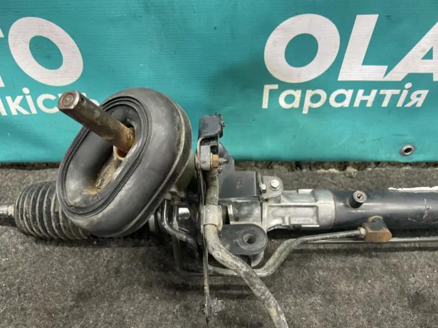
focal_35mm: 26
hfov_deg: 67.3
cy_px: 164
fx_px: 329
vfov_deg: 53.1
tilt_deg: -45.7
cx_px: 219
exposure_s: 1/50
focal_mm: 4.2
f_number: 1.6
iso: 320
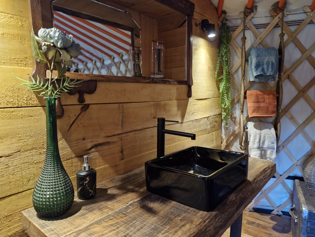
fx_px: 209
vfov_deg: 58.9
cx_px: 158
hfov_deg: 73.9
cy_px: 118
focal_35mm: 23
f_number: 1.8
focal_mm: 5.54
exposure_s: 1/100
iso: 1000
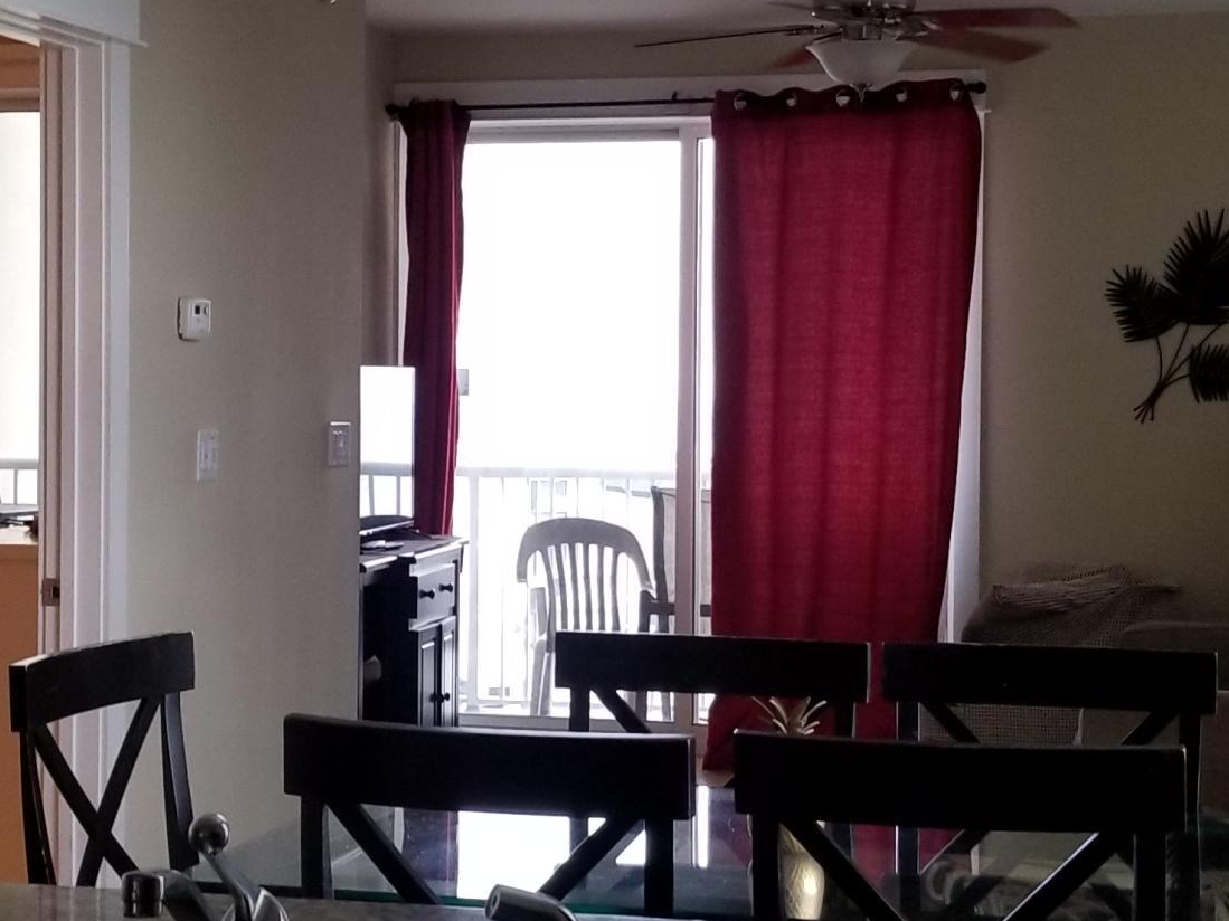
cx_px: 495
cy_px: 447
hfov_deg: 27.3
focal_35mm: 71
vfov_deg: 20.7
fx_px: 2520
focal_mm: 4.3
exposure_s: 1/40
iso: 160
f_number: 1.7
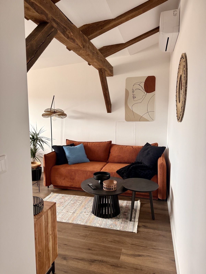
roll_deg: -0.4
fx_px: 190
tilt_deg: -7.1
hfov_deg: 56.8
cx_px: 103
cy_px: 137
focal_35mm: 24
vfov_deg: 71.6
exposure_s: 1/91
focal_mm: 6.76
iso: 200
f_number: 1.78
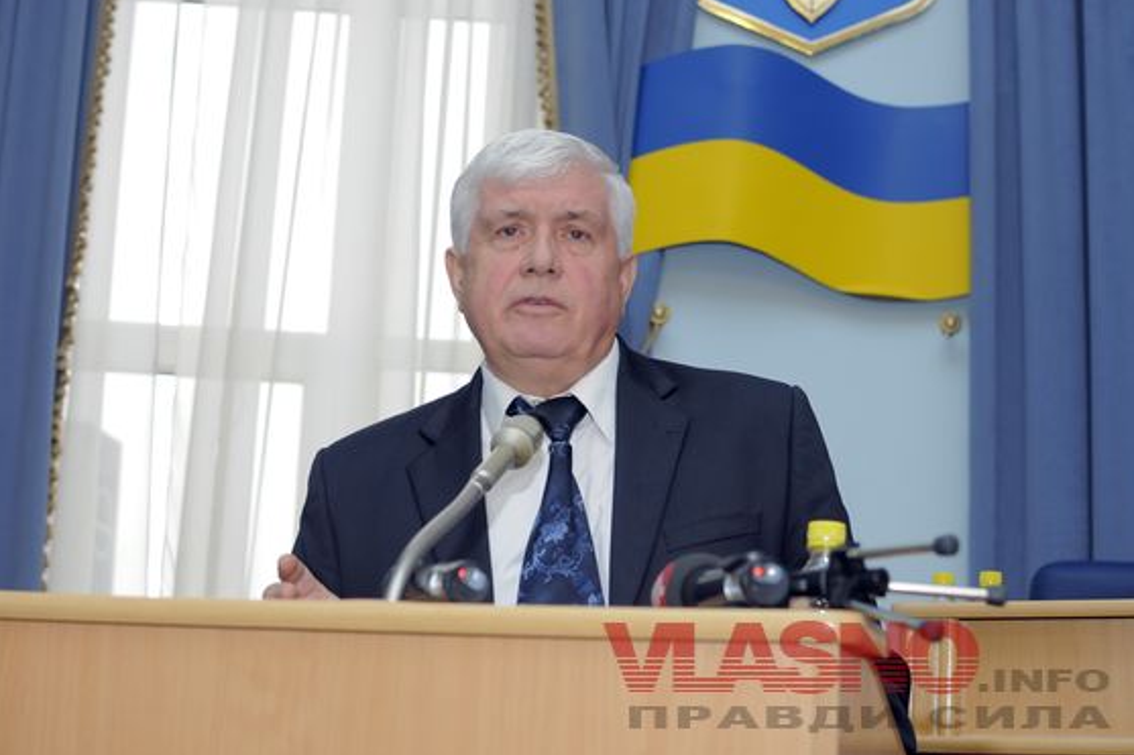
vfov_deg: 24.0
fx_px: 1780
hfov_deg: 35.3
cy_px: 388
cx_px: 560
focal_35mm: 57
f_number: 4
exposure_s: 1/60
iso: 400
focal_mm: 35
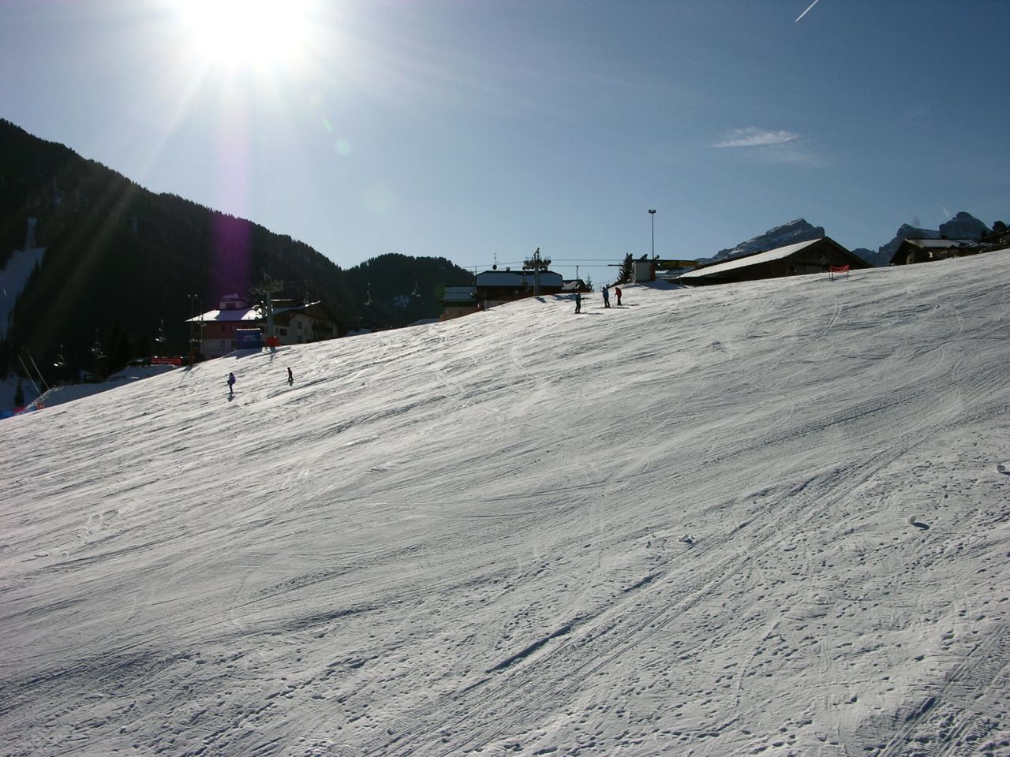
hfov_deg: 52.6
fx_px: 1021
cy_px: 378
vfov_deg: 40.7
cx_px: 505
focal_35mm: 35
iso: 50
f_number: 8
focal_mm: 8.9
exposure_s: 1/454
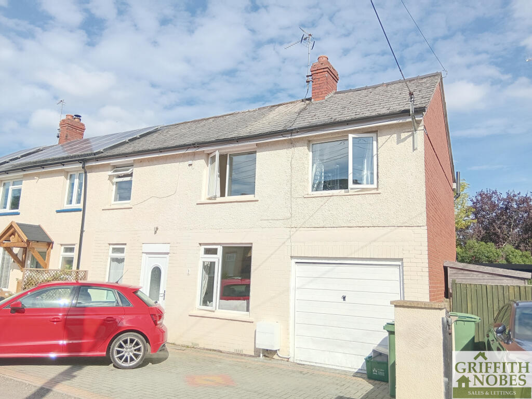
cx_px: 266
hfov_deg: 76.4
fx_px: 338
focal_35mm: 22
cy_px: 200
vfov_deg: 61.1
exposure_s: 1/333
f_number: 1.8
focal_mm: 3.86
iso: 25
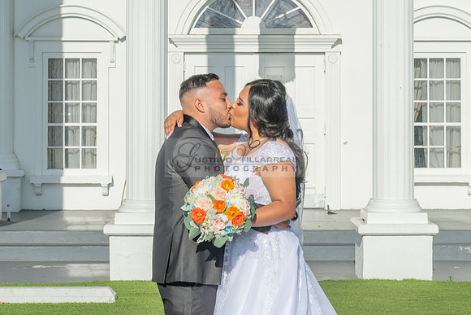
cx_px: 238
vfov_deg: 14.6
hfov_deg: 21.8
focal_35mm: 94
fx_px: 1224
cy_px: 116
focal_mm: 70
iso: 200
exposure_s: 1/200
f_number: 16
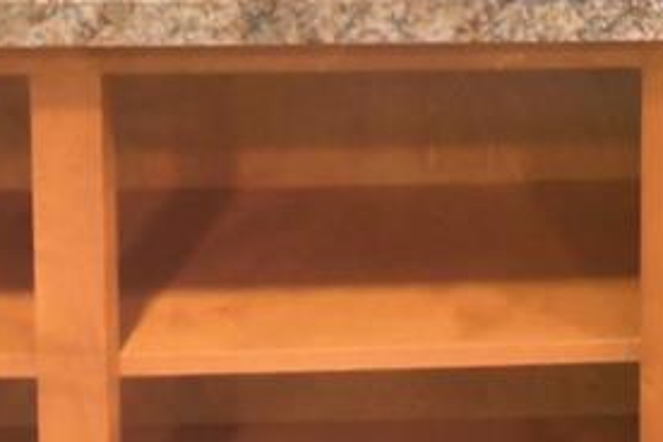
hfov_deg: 20.0
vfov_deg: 12.8
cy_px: -545
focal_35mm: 87
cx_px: 1007
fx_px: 1602
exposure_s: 1/50
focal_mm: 10
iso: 400
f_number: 4.5
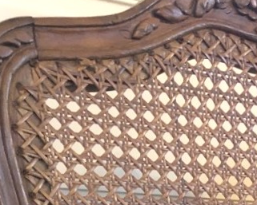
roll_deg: +0.0
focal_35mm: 97
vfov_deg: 13.8
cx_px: 249
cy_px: 394
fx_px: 738
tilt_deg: -11.9
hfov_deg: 19.3
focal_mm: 4
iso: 80
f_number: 1.8
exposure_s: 1/5
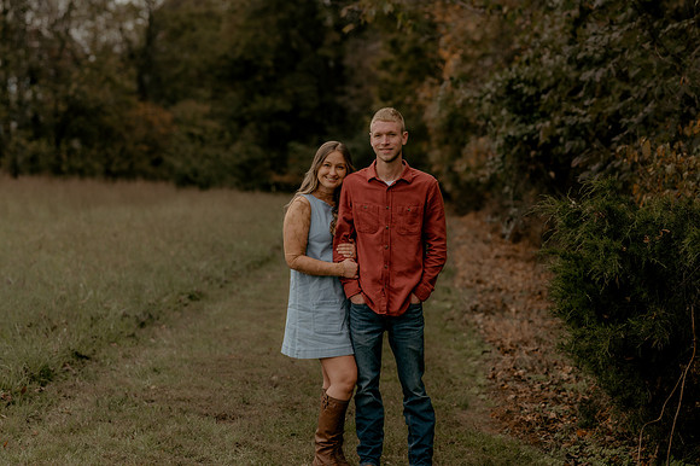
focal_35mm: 85
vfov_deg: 16.1
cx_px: 350
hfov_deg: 23.9
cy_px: 233
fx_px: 1652
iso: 125
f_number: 2.8
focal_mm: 85
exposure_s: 1/640
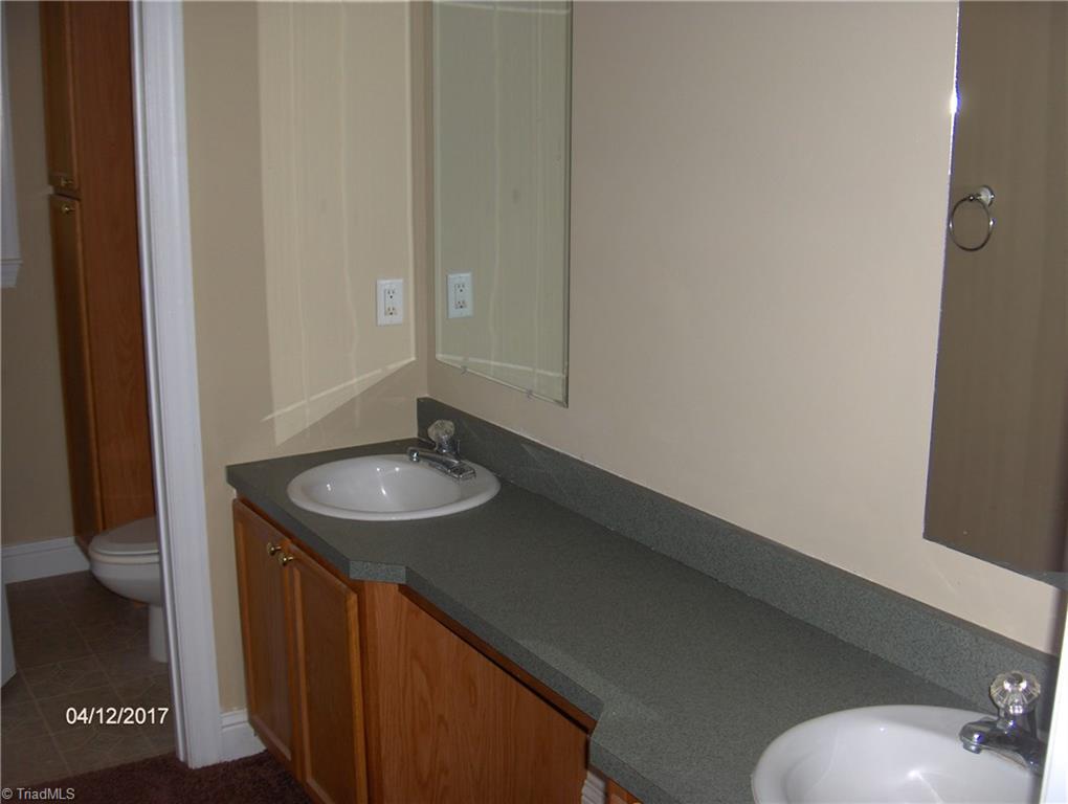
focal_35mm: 39
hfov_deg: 47.8
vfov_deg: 36.9
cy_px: 402
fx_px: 1205
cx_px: 534
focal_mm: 8
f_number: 2.8
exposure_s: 1/60
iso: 100
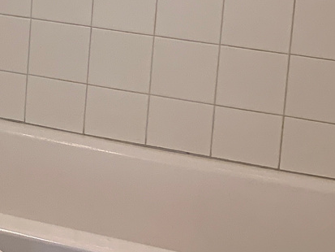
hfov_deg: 12.9
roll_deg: -1.2
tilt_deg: -9.8
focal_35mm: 129
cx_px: -370
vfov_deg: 11.2
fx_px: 1249
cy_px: -93
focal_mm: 4.25
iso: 64
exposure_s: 1/120
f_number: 1.8
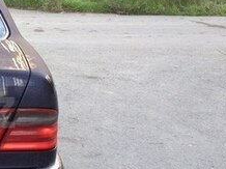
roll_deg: -1.9
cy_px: 112
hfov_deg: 17.1
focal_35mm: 106
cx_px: -91
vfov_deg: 13.9
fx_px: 691
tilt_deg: -16.7
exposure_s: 1/120
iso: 64
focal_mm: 4.28
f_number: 2.4
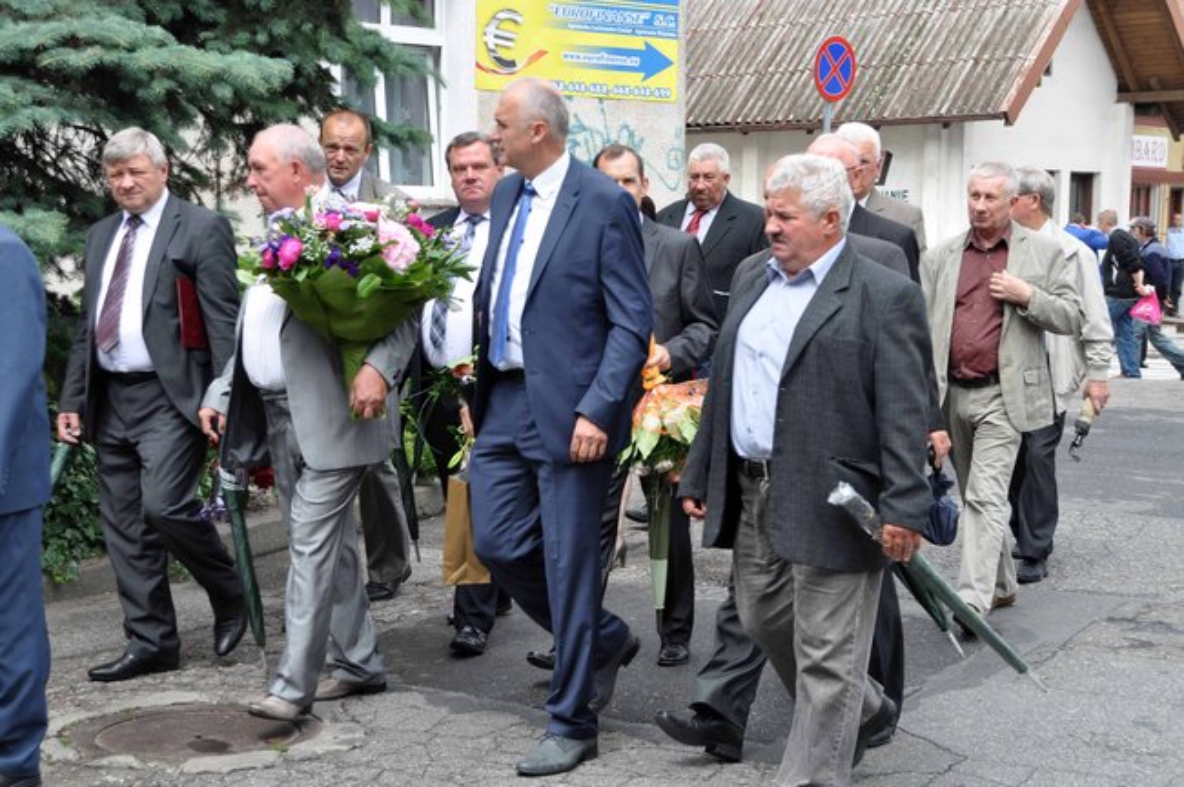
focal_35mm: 78
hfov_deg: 26.0
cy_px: 394
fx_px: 2563
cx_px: 592
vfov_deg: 17.5
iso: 200
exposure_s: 1/250
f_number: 8
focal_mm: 52
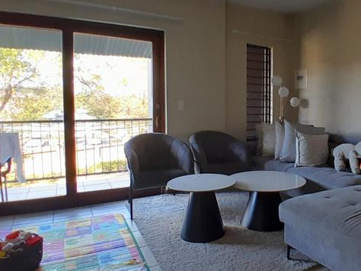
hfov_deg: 59.4
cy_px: 125
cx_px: 256
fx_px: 303
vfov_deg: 48.2
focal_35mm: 29
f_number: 2.2
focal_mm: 1.46
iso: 160
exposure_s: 1/50
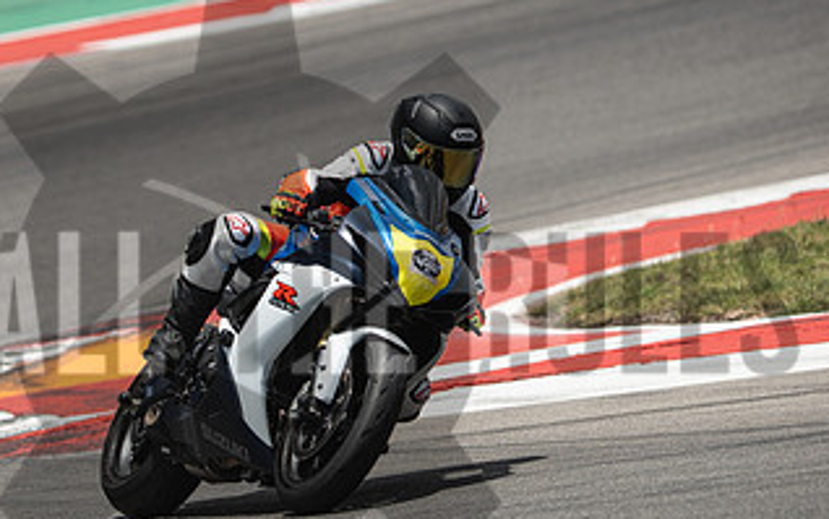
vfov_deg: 2.4
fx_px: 12589
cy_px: 306
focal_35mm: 557
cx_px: 248
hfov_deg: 3.8
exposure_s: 1/2000
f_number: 2.8
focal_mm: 200
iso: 125
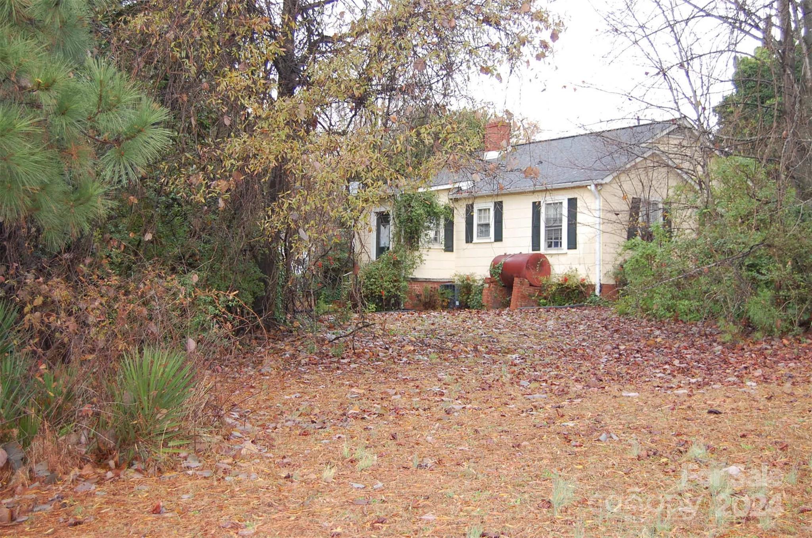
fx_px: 1047
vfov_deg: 28.8
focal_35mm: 46
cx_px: 406
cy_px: 269
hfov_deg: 42.4
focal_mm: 31
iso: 400
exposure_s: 1/100
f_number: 4.5
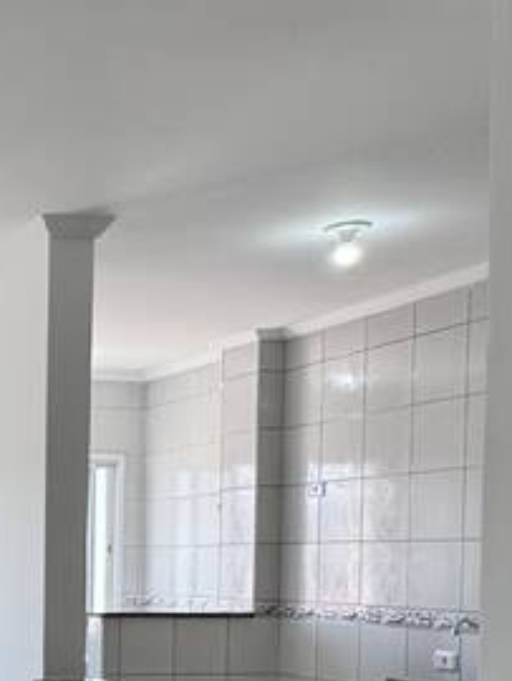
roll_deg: +0.5
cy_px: 595
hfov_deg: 21.7
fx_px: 1103
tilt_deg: -1.4
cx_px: -265
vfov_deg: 32.8
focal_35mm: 56
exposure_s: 1/120
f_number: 2.2
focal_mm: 2.22
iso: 50
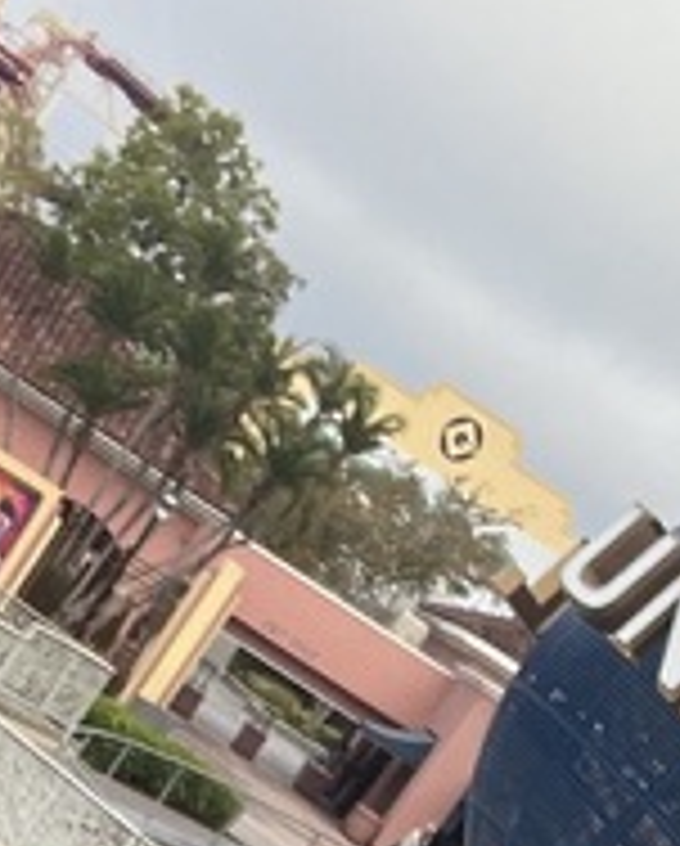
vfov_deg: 13.9
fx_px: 3062
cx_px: -495
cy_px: 1562
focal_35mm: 122
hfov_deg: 11.8
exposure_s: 1/487
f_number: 2.2
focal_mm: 2.71
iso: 40
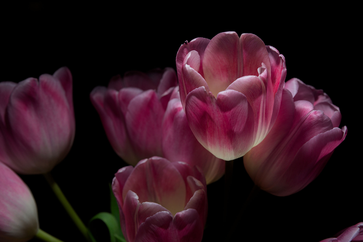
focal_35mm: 57
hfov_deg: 35.0
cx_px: 182
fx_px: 575
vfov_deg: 23.8
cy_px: 121
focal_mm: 57
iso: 100
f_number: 8
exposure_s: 1/320
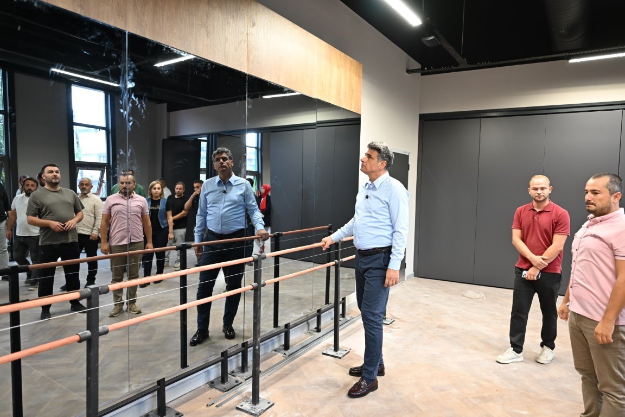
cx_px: 312
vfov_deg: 53.1
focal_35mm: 24
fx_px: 417
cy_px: 208
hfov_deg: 73.7
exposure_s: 1/125
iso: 800
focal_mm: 24
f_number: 2.8
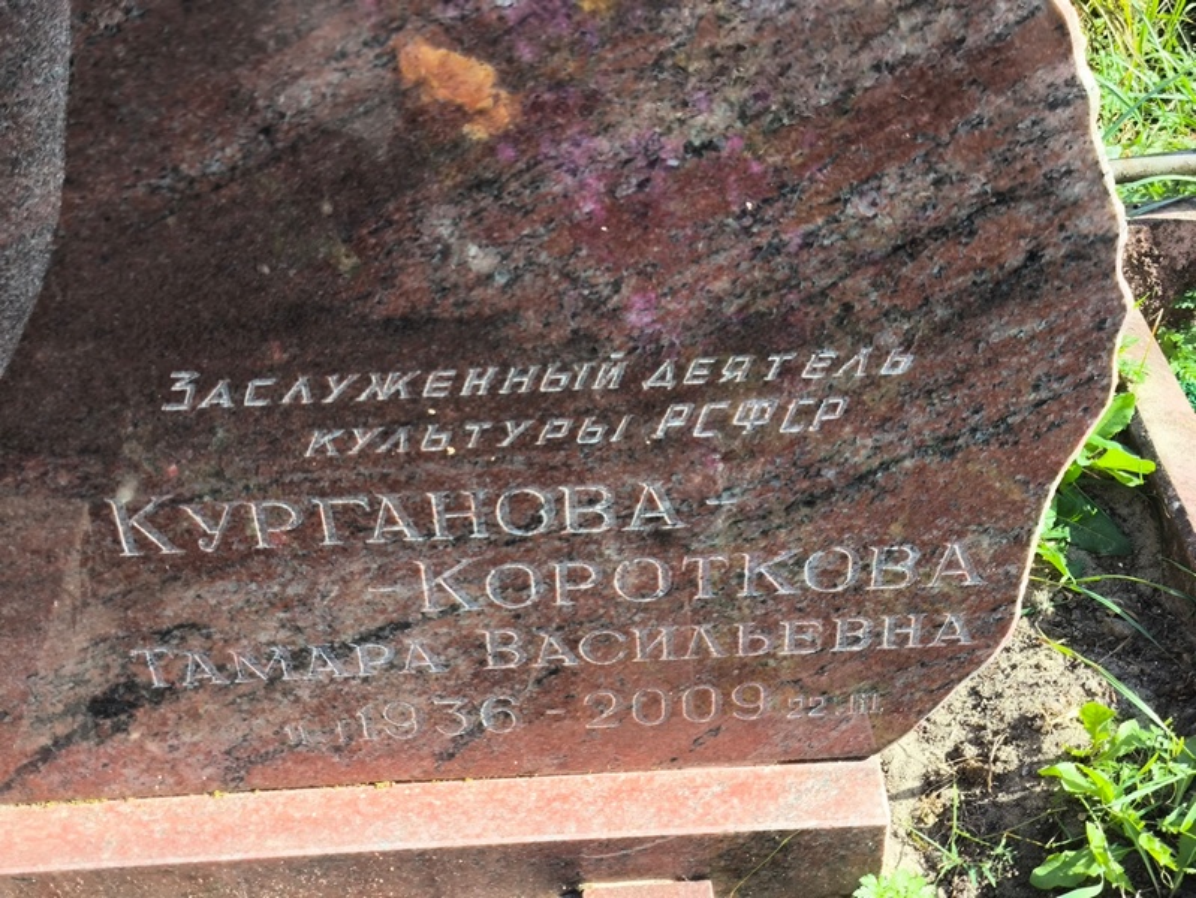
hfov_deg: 38.2
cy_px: 449
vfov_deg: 29.1
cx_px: 598
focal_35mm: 50
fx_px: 1728
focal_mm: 4.71
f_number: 1.7
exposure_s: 1/411
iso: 50
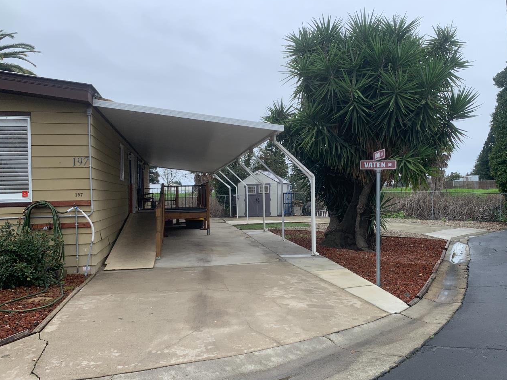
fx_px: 454
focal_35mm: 31
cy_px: 195
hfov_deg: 58.2
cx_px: 285
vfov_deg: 45.5
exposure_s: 1/1100
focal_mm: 4.25
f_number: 1.8
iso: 25
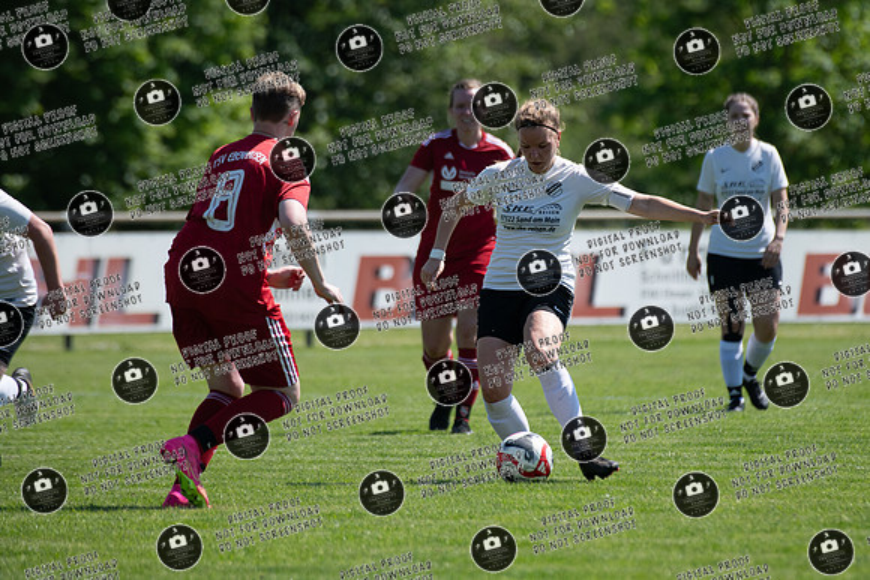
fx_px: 12116
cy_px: 256
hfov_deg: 4.1
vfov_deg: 2.7
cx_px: 491
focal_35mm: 501
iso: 360
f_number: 5.6
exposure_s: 1/1600
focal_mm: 420
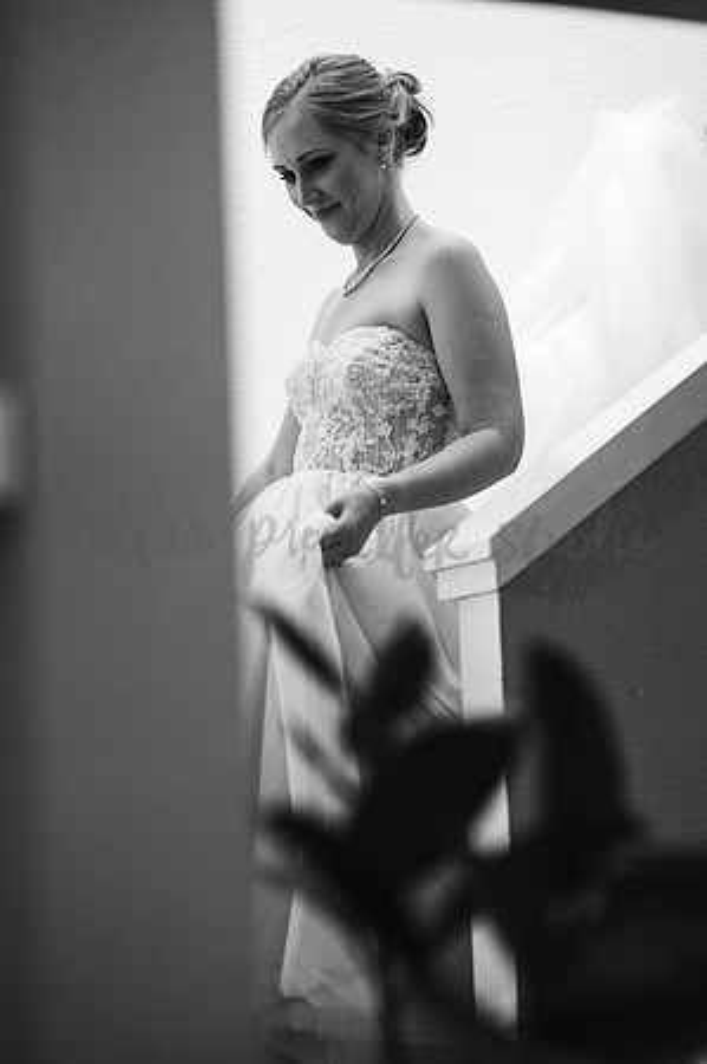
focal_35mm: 85
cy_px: 532
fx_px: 2510
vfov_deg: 23.9
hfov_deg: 16.0
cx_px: 354
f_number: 2
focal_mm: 85
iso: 1250
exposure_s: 1/250
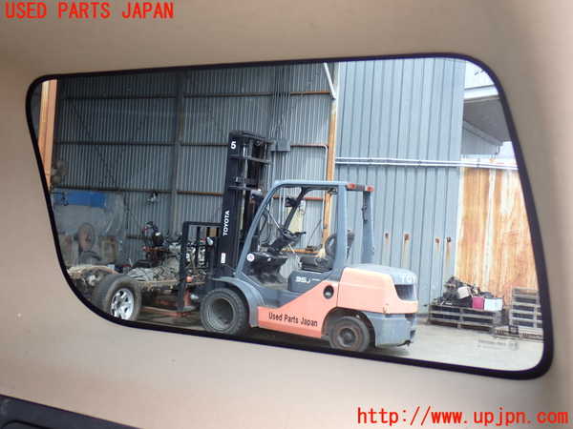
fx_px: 728
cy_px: 214
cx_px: 286
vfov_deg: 32.9
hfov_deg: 42.9
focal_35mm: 44
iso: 100
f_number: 2.9
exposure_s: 1/80
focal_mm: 7.84
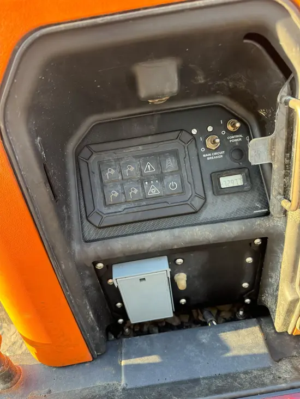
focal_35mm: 24
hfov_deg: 56.8
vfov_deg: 71.6
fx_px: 277
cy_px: 200
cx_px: 150
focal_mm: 6.76
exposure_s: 1/121
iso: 200
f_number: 1.78
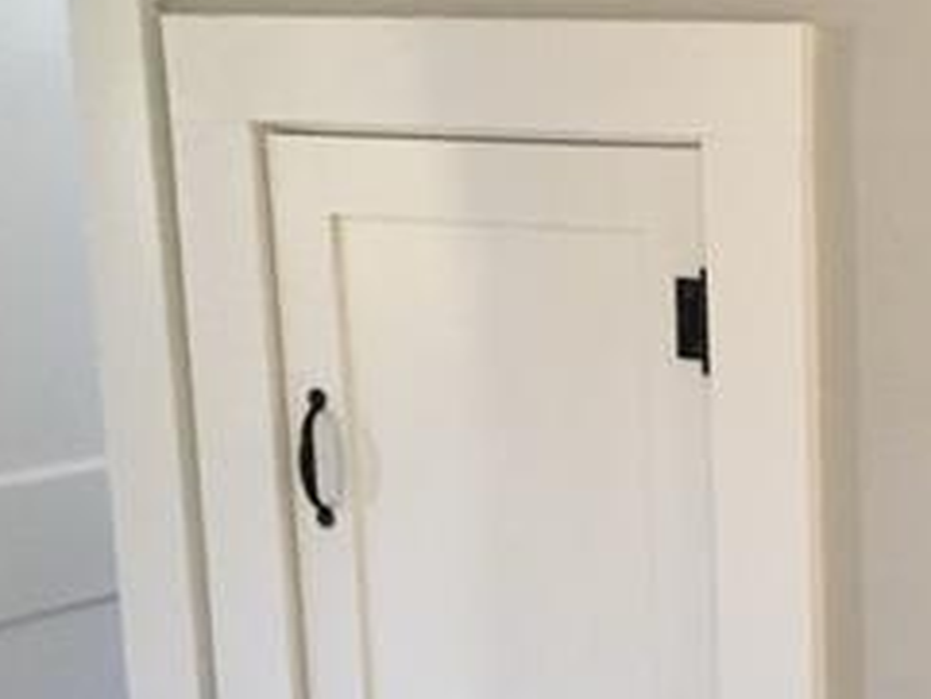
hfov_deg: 23.0
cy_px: 614
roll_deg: -1.4
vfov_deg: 18.9
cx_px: 1155
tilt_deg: -13.5
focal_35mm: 77
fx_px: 2072
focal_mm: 4.15
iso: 125
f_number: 2.2
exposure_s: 1/30
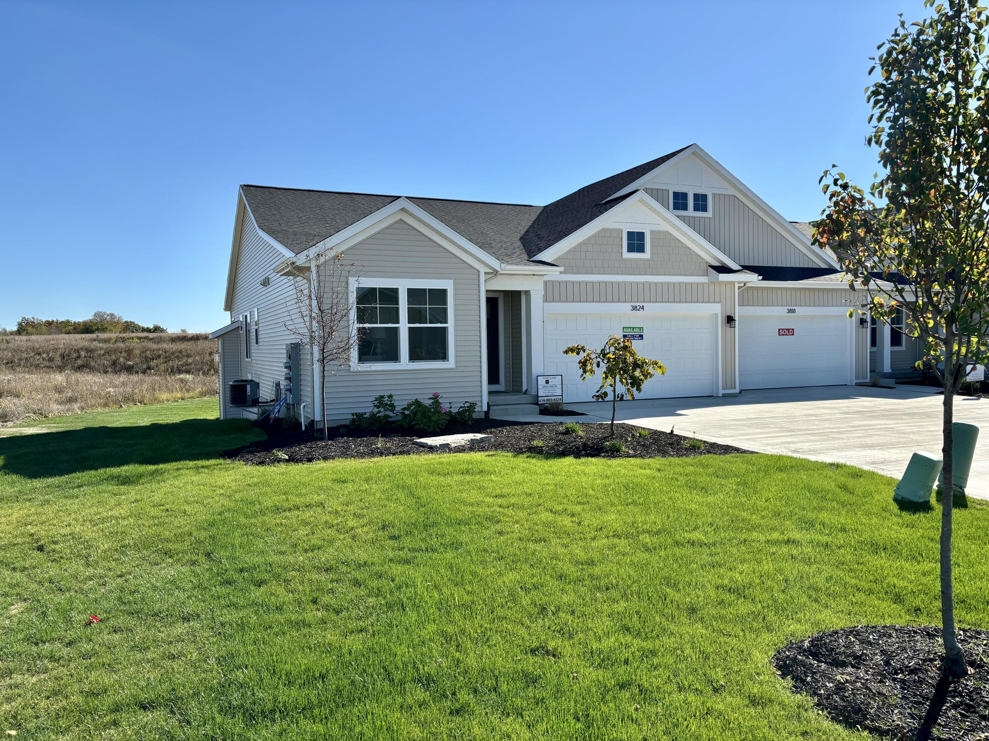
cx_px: 494
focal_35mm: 26
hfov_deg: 67.3
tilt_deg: -2.5
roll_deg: +1.3
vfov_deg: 53.1
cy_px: 370
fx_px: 743
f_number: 1.6
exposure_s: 1/3534
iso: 50
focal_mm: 5.96
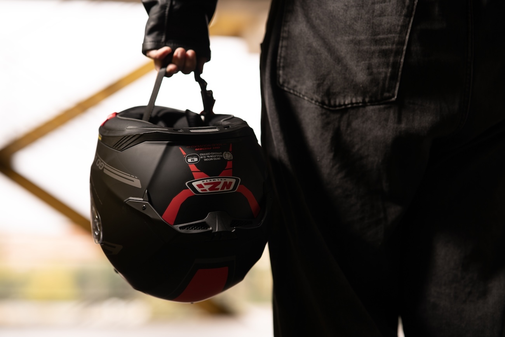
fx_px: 1192
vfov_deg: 16.1
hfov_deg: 23.9
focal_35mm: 85
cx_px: 252
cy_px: 168
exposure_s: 1/160
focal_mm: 85
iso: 200
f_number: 2.5
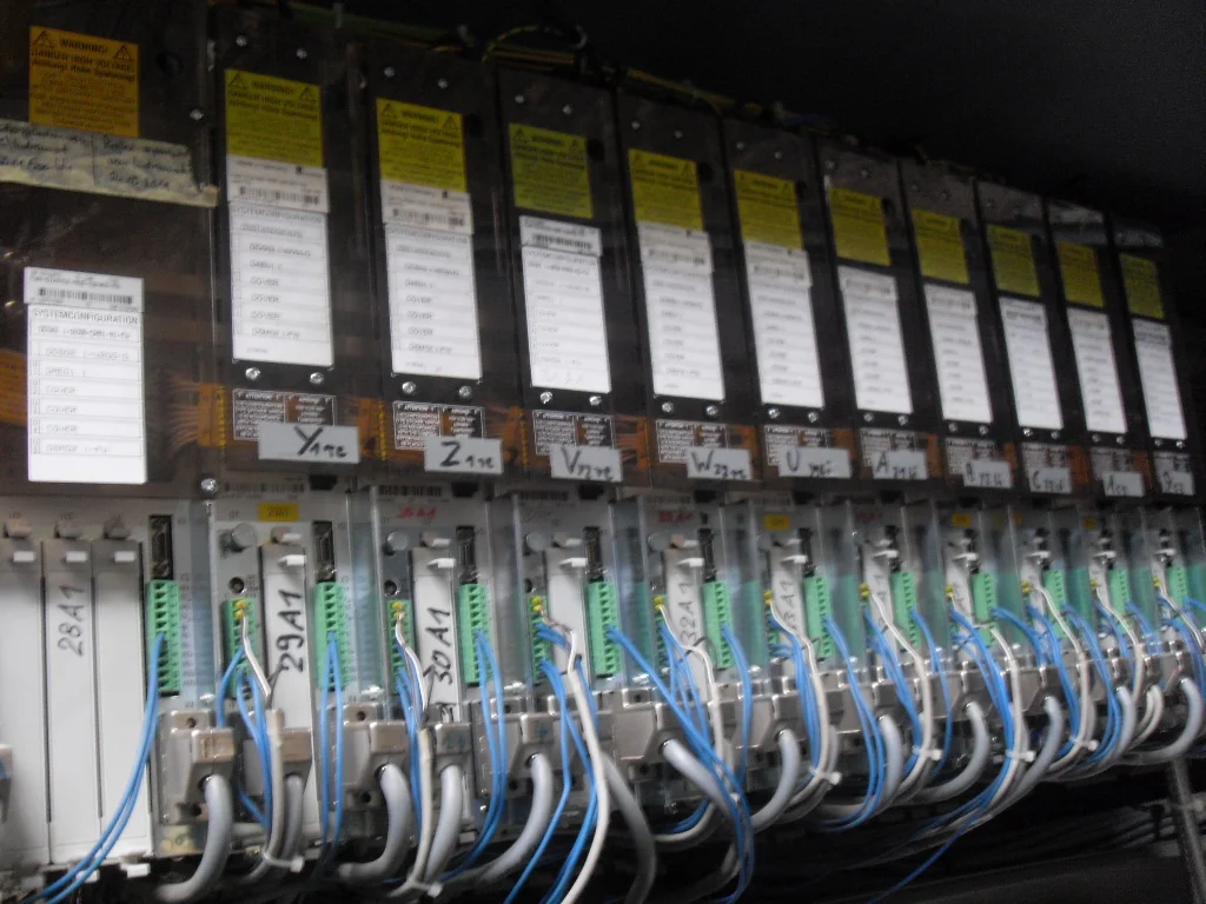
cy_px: 452
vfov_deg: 38.7
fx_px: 1289
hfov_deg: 50.1
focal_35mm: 37
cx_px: 603
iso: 200
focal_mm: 6.3
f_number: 2.8
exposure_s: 1/6
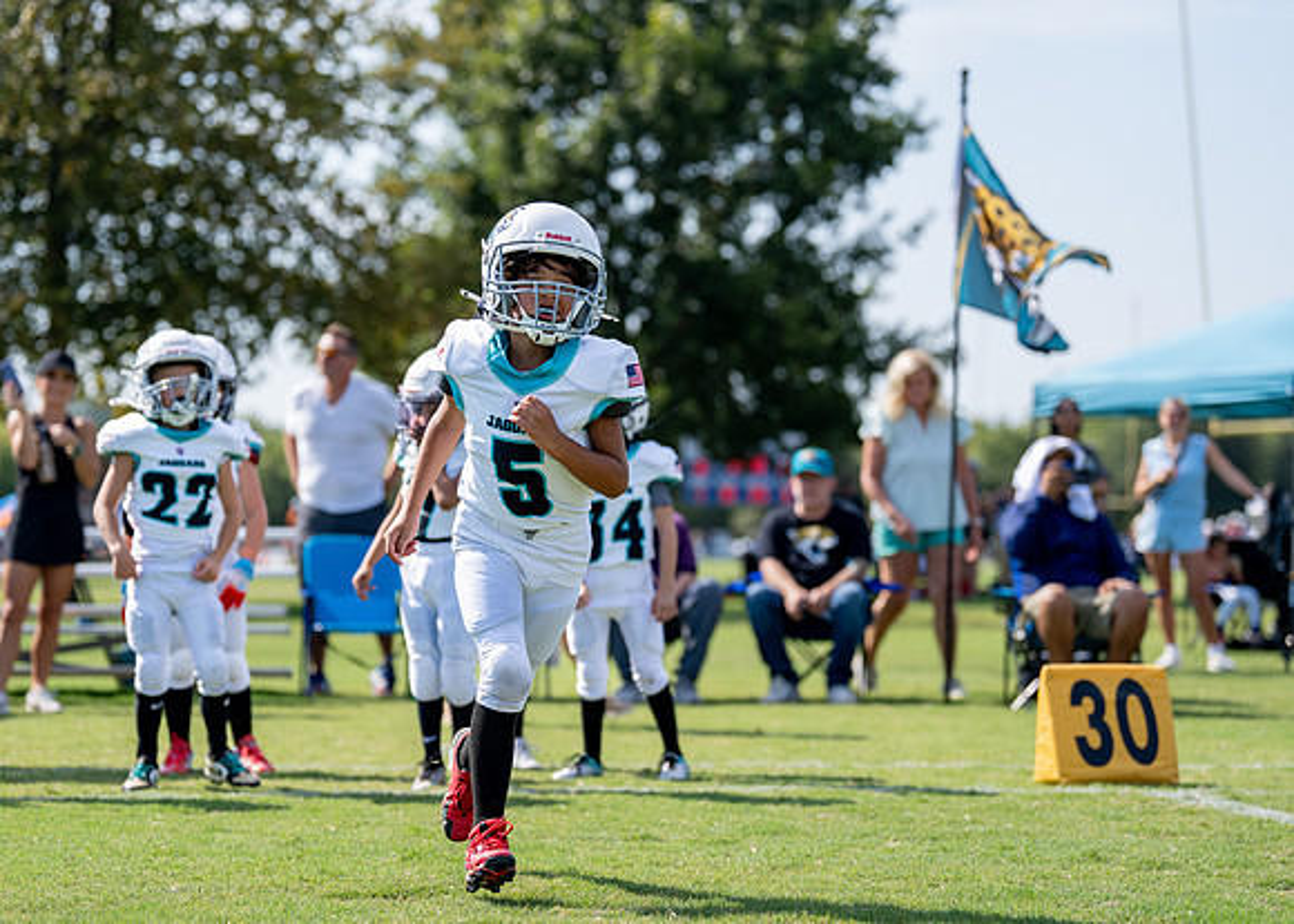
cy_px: 481
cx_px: 548
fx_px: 4147
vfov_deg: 12.7
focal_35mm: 113
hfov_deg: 17.7
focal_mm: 100
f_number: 2.8
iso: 200
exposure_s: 1/2500
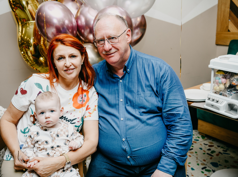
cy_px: 83
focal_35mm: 39
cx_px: 121
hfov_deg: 47.9
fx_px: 268
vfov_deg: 36.6
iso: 125
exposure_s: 1/160
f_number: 3.5
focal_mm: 34
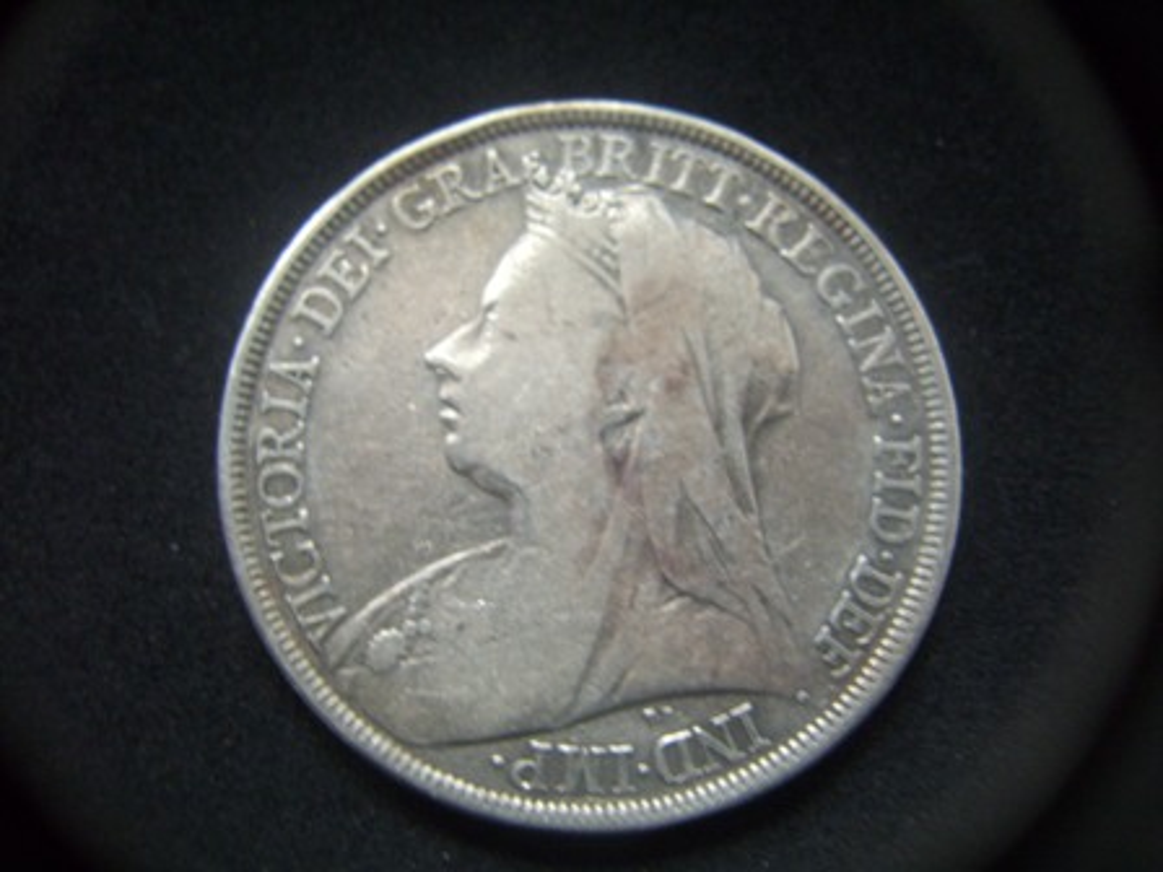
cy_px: 436
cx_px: 582
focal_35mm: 34
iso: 160
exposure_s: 1/8
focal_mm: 5.7
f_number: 2.9
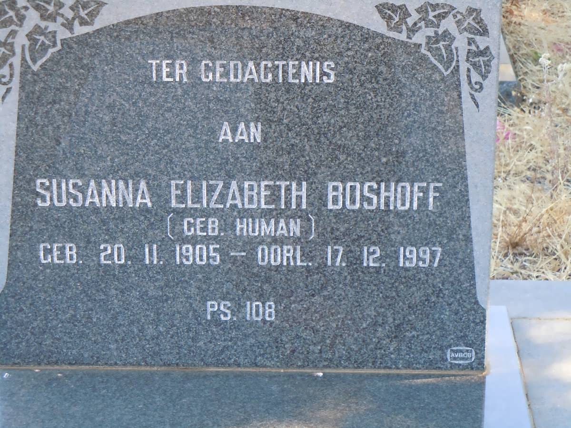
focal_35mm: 116
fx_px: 1913
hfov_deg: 17.0
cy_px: 214
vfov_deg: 12.8
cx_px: 286
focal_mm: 20.9
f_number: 4.6
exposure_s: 1/40
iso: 200
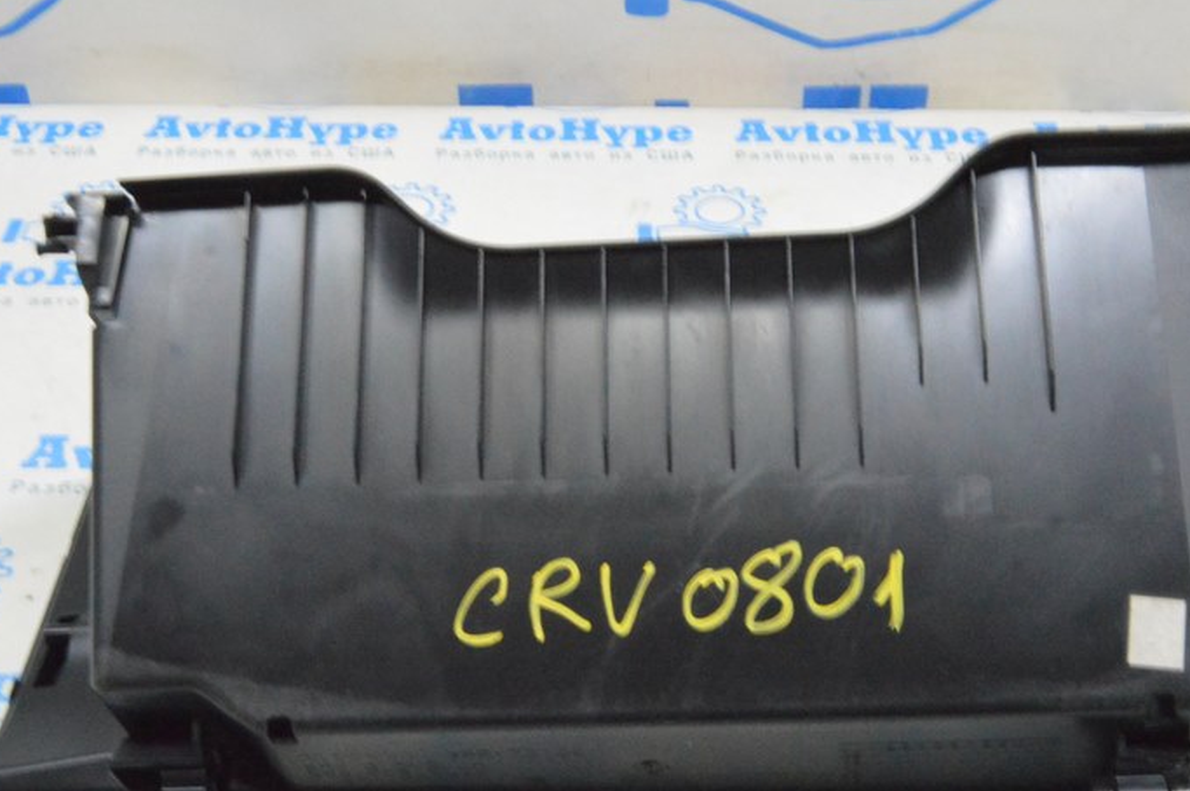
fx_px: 1783
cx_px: 615
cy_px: 466
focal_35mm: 54
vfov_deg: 25.0
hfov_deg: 36.9
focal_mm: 24
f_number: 20
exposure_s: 1/15
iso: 6400
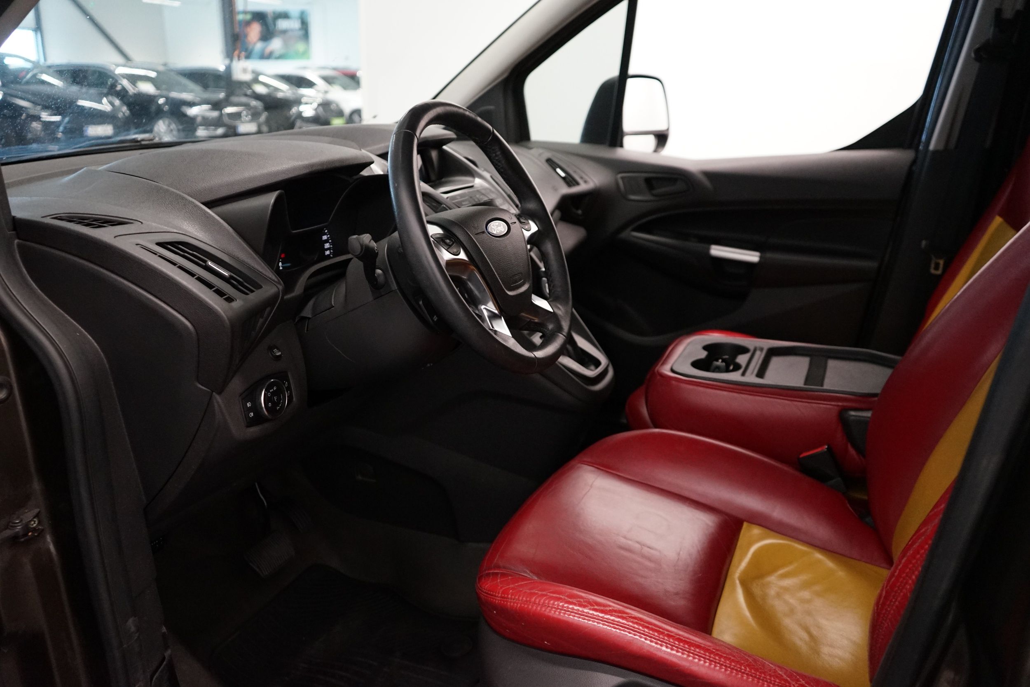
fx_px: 801
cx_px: 515
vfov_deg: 46.4
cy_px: 344
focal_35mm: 28
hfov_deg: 65.5
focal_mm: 28
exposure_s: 1/160
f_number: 3.5
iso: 3200
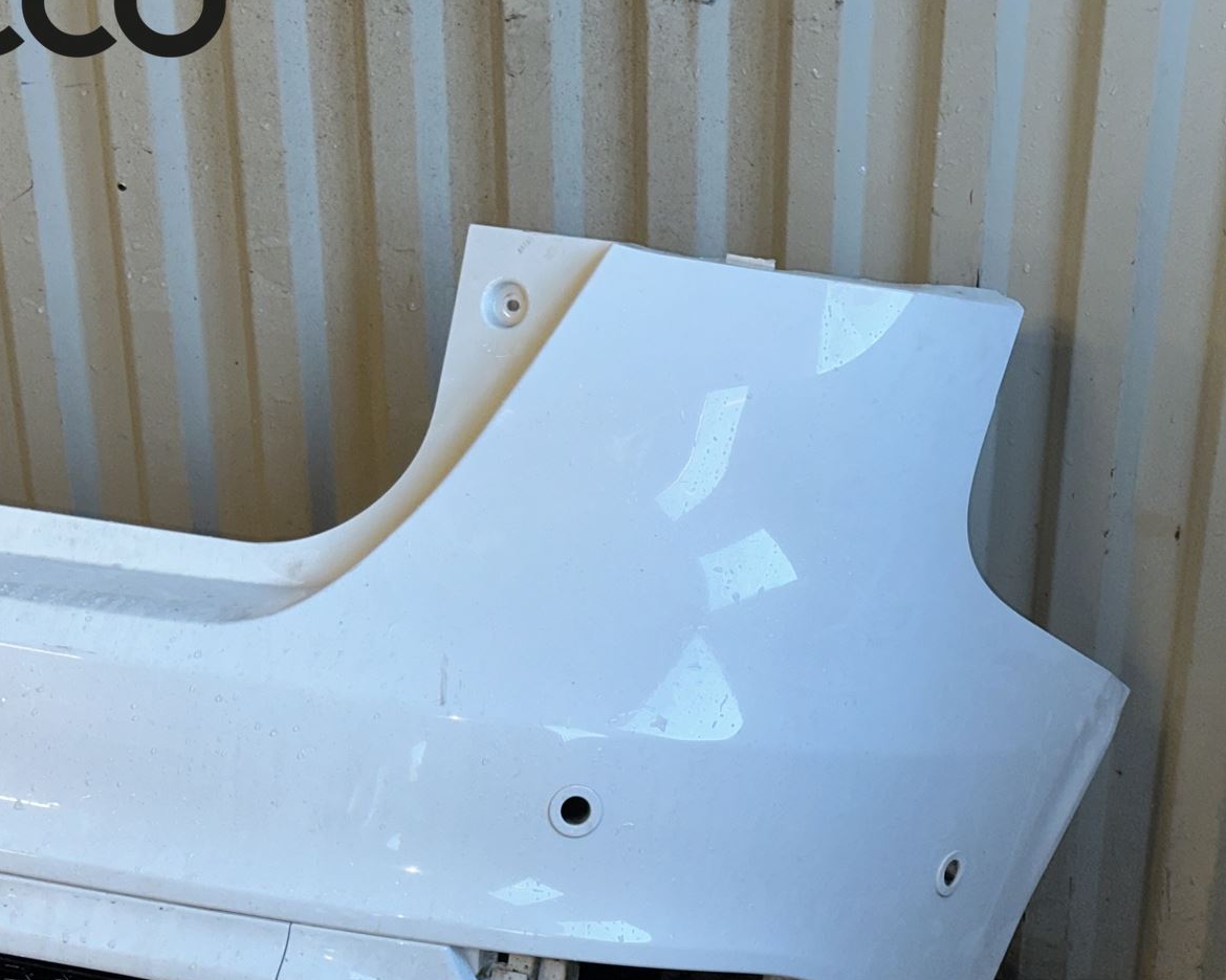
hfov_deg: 23.3
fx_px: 2975
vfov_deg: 18.6
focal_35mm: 82
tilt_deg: -32.8
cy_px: 749
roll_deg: -0.5
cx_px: 655
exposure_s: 1/41
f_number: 1.78
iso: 40
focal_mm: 6.86
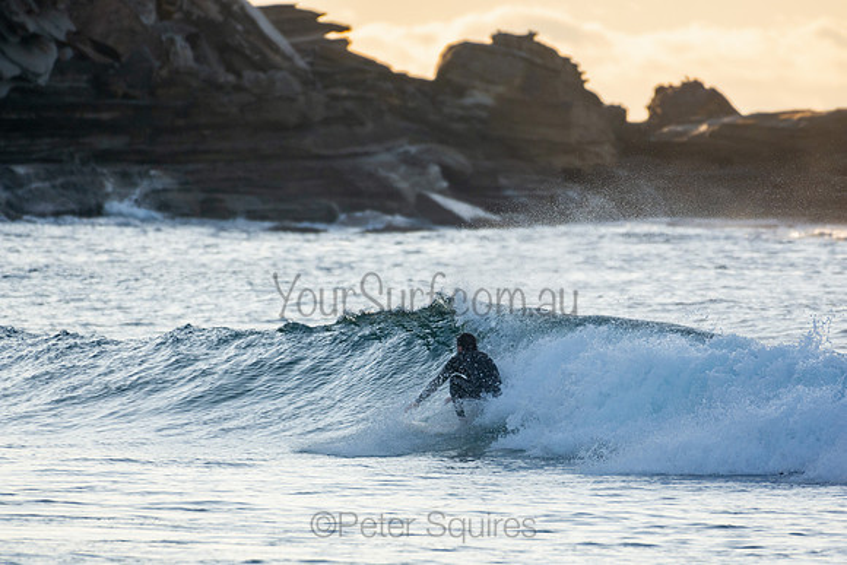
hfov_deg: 2.7
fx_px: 17649
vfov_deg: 1.8
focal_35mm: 750
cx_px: 424
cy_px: 282
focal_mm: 500
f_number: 5.6
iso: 400
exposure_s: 1/1000
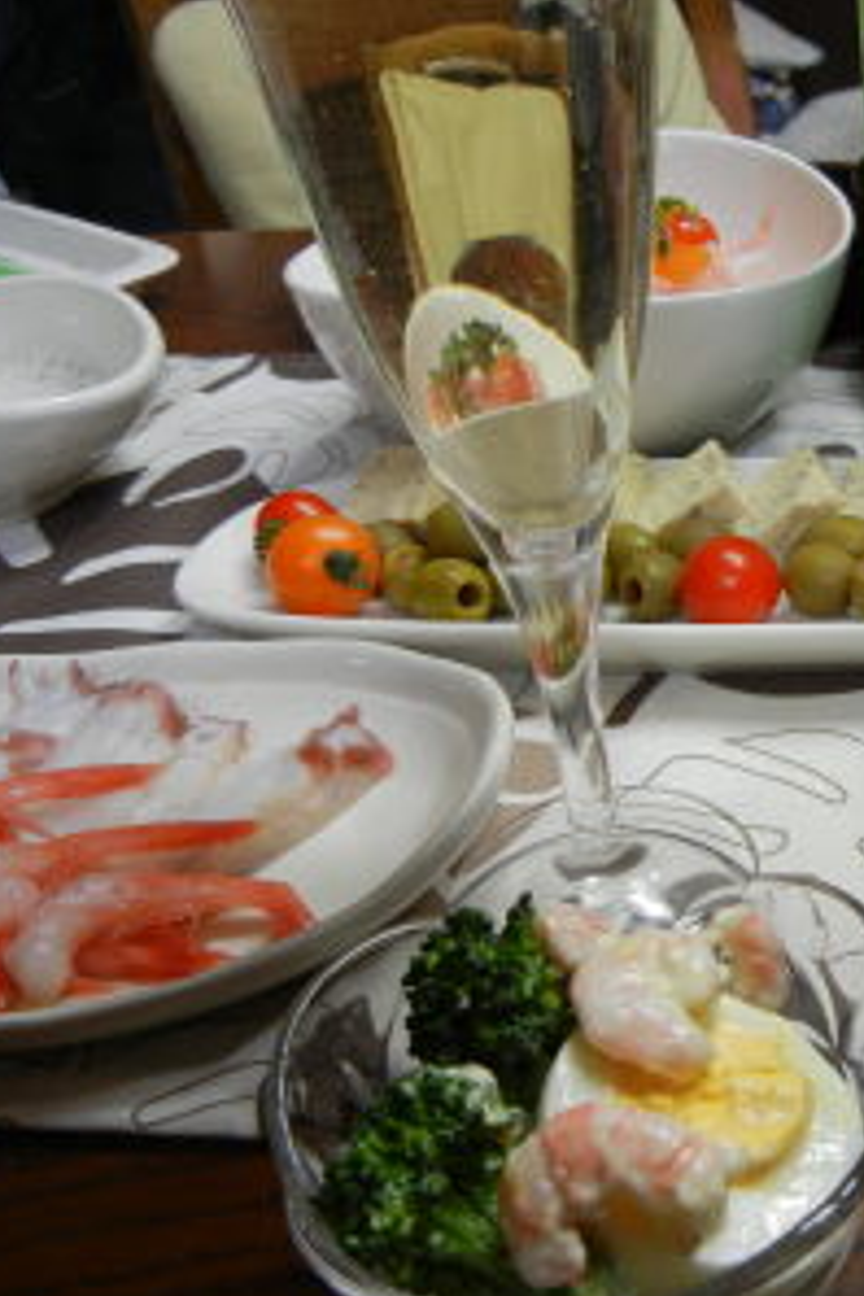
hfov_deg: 30.2
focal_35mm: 42
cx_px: 812
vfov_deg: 46.4
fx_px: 1512
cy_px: 650
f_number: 3.5
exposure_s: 1/30
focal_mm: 5.4
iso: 242
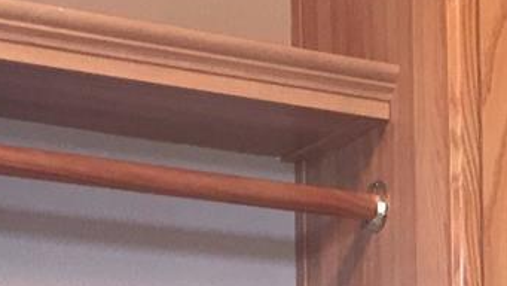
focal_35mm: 139
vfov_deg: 7.9
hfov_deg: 15.1
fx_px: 1869
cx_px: 553
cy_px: 770
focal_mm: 4.15
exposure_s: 1/30
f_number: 2.2
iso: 100
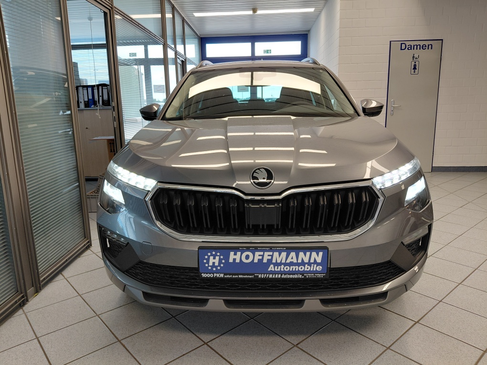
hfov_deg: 69.4
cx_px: 244
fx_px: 352
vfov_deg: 54.9
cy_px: 182
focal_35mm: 25
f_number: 1.8
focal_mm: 4.69
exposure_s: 1/100
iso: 80
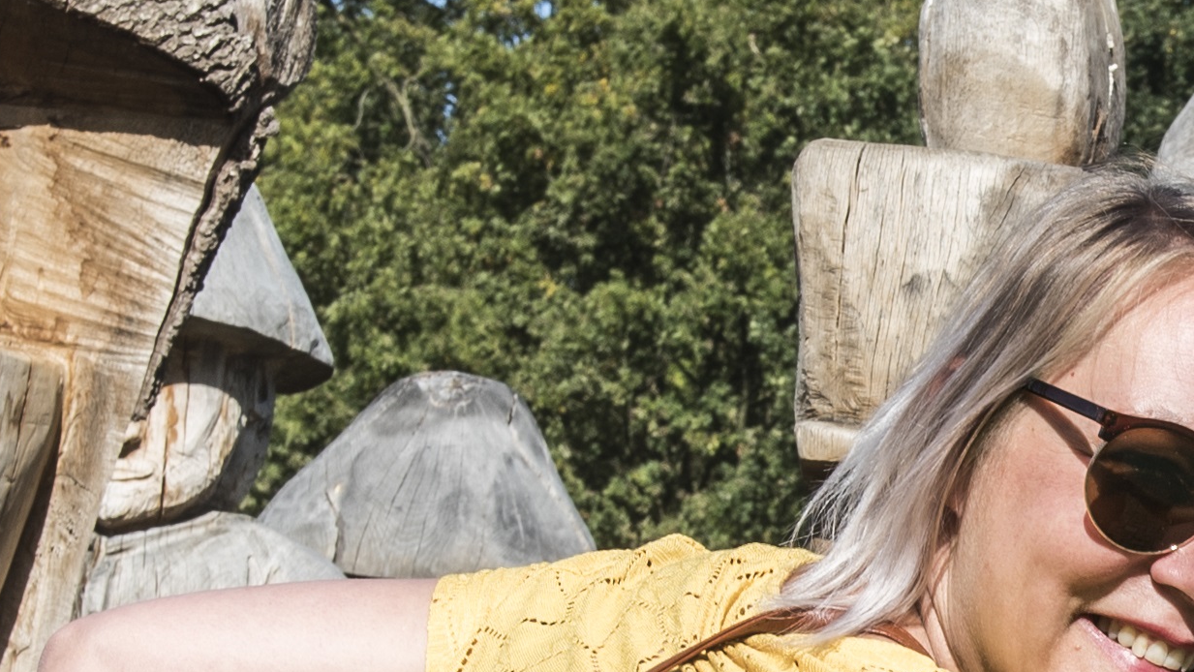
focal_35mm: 184
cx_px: 1349
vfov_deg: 6.6
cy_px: 761
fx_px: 5826
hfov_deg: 11.5
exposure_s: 1/125
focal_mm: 36
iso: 100
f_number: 10
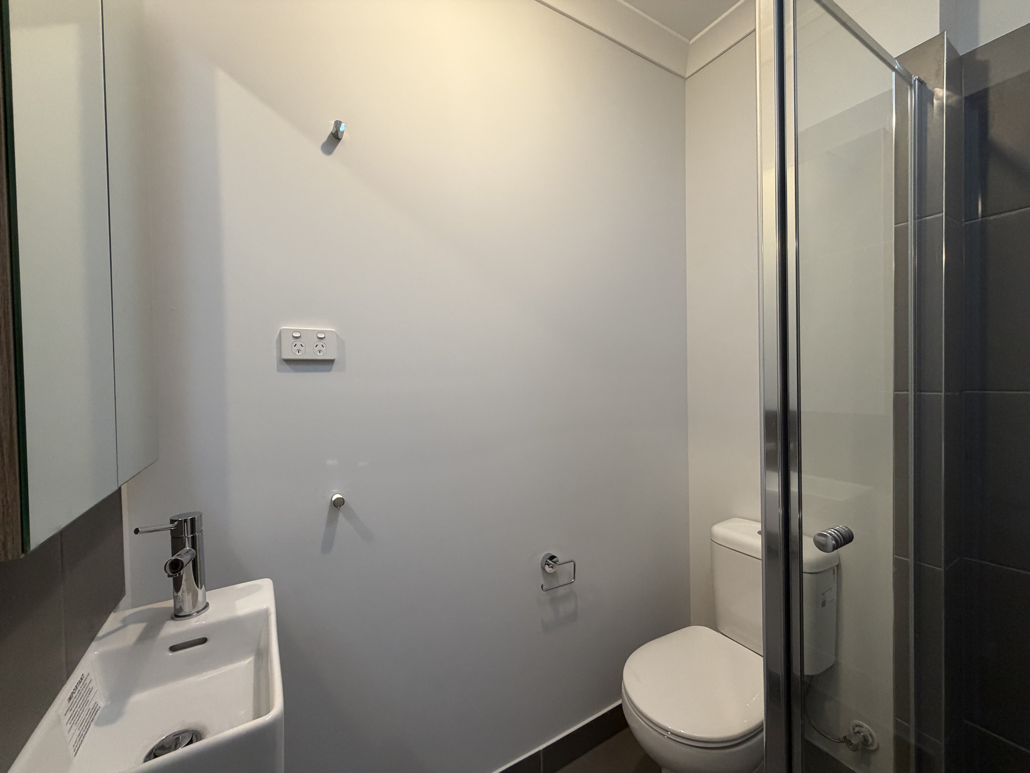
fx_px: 417
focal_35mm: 14
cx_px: 515
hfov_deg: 102.1
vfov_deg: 85.7
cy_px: 386
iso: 250
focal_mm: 2.22
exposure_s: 1/100
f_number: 2.2
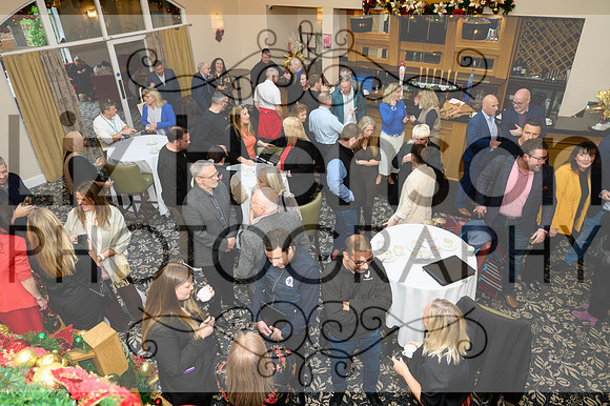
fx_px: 406
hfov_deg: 73.8
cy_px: 203
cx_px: 305
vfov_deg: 53.1
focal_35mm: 24
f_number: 4
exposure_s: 1/160
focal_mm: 24
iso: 1250
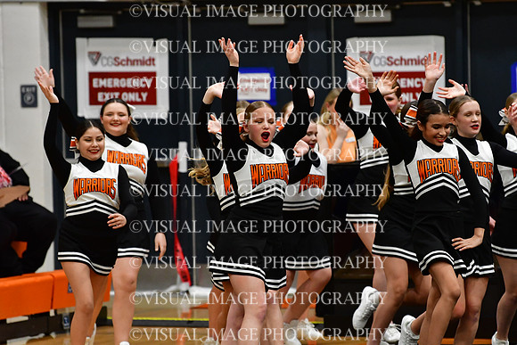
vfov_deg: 4.6
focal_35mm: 300
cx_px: 258
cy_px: 172
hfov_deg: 6.9
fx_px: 4309
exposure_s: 1/500
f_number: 3.5
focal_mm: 200
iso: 4000
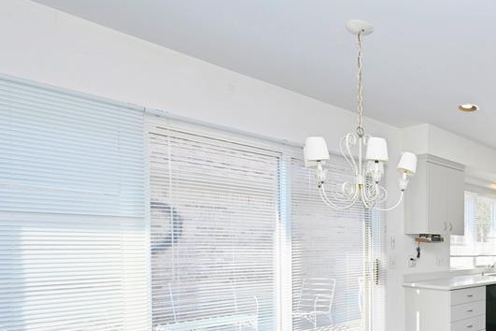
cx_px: 471
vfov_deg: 45.9
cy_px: 256
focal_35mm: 27
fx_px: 372
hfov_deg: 55.6
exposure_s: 1/200
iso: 250
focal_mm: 14
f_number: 8
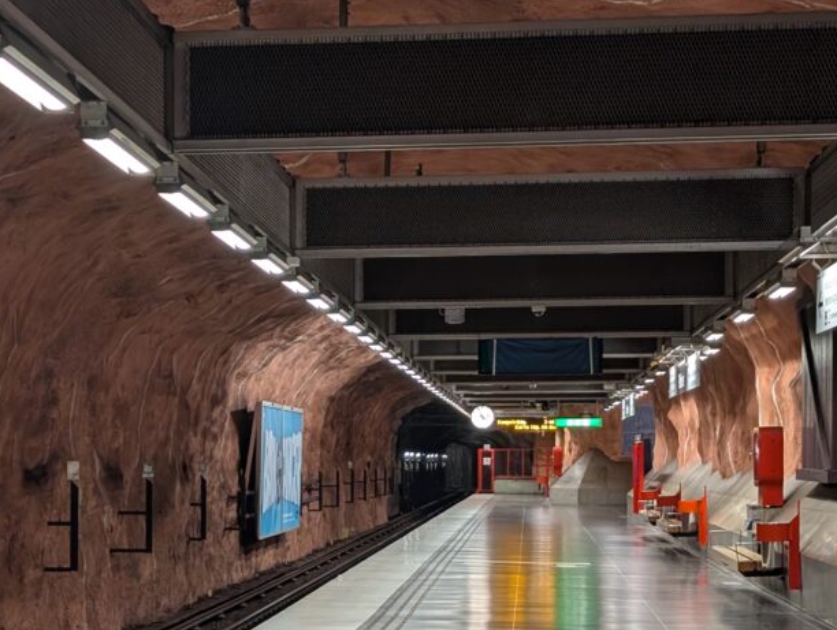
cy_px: 512
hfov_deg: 23.7
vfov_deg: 17.9
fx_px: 1986
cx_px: 256
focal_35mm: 82
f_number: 1.68
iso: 151
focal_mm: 6.9
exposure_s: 1/50
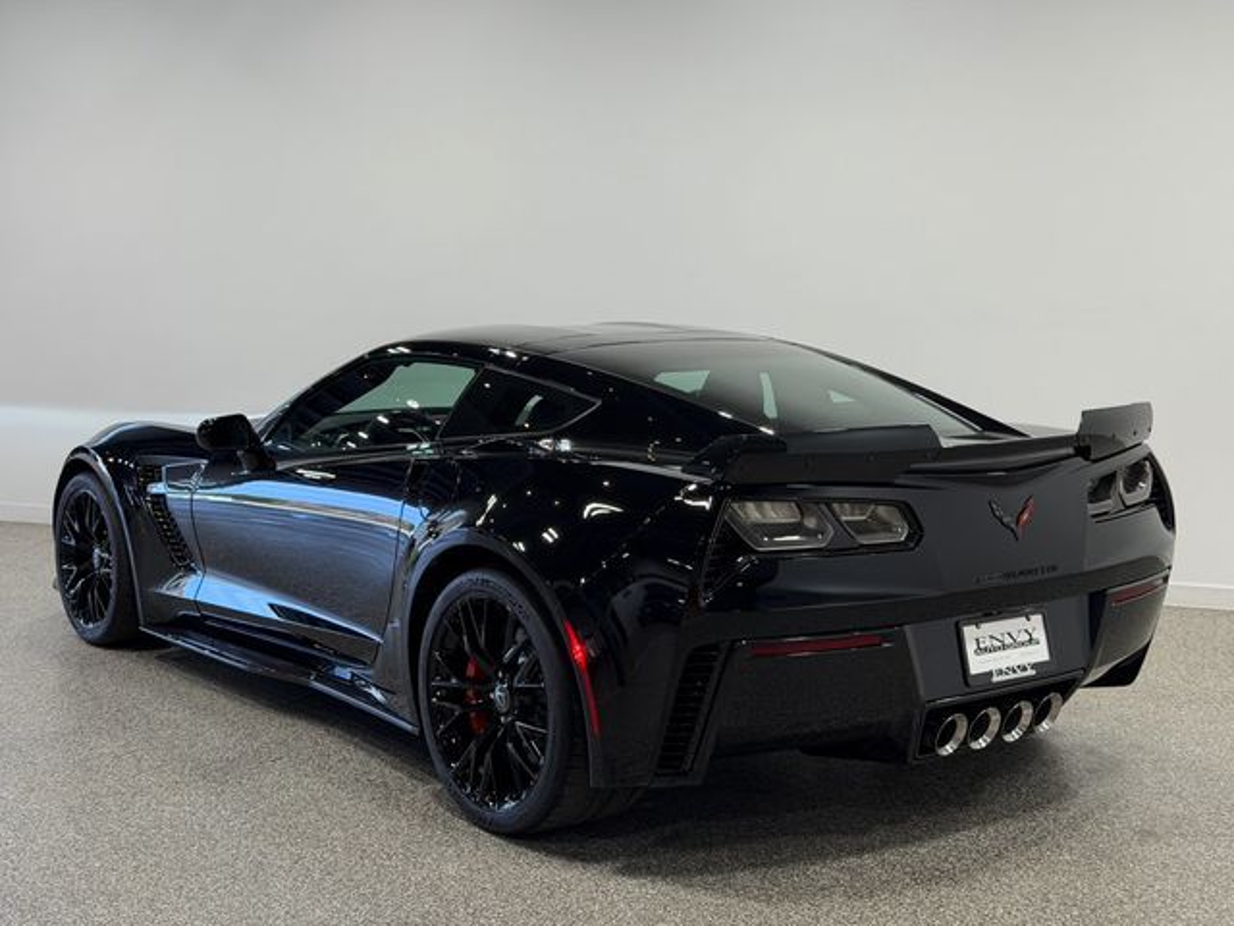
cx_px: 617
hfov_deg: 39.7
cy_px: 463
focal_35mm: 48
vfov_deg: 30.3
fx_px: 1711
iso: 64
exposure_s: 1/242
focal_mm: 6.76
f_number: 1.78
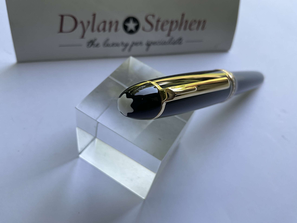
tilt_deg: -51.7
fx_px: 249
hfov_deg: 61.7
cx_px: 148
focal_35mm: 29
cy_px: 112
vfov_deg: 48.2
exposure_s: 1/122
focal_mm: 3
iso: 20
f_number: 1.8
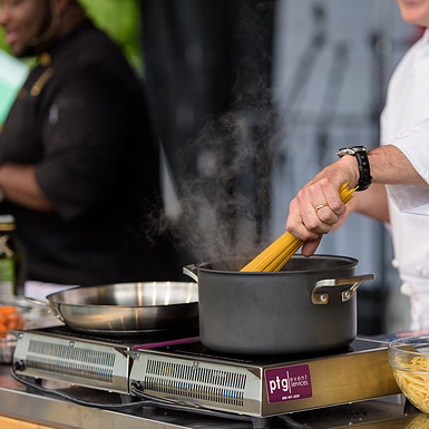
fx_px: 2426
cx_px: 301
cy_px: 214
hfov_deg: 10.1
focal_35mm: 173
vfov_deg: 10.1
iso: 250
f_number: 3.2
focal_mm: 135
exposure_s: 1/1250
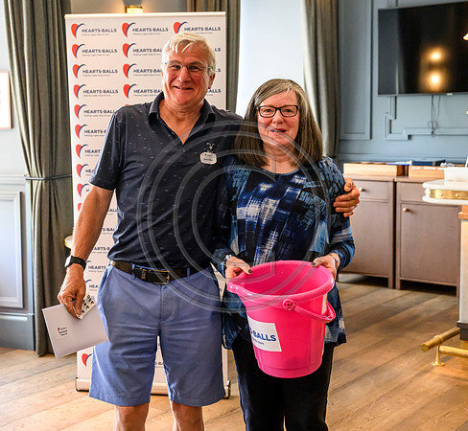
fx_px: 804
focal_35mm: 55
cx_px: 220
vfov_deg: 30.0
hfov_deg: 32.4
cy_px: 196
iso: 5000
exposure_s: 1/400
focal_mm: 41
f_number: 4.5
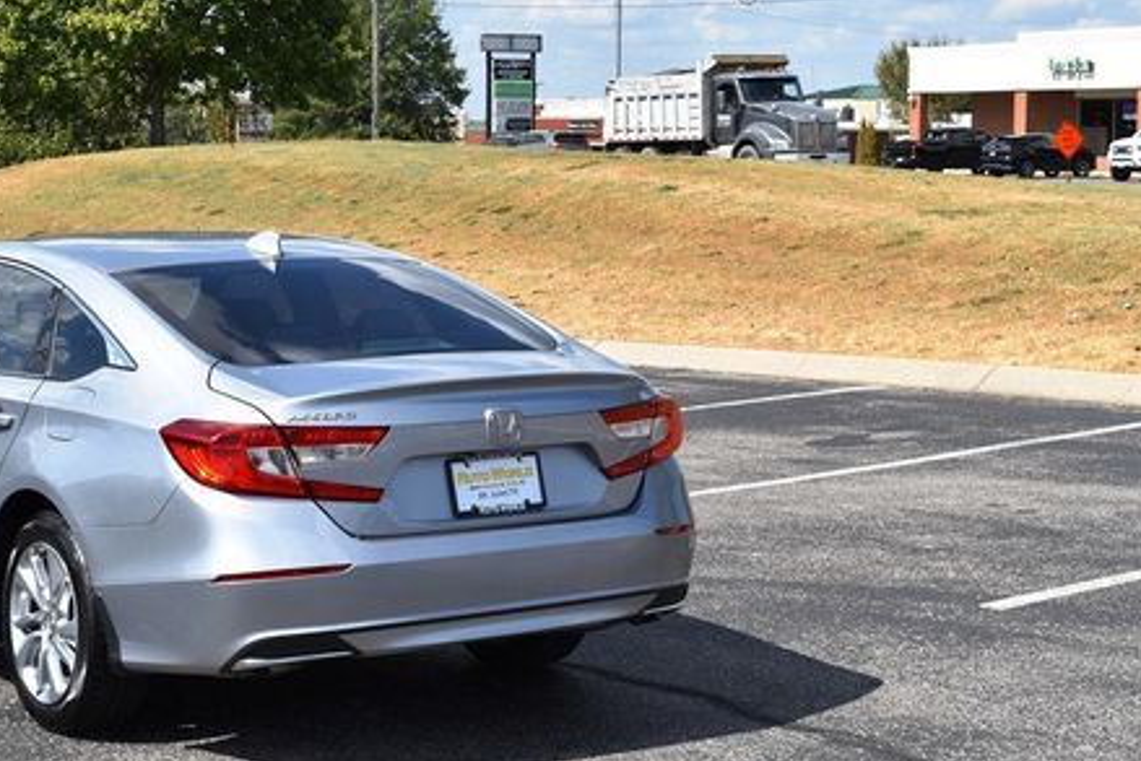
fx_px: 2219
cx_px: 356
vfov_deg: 19.4
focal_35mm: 70
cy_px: 282
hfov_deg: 28.6
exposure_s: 1/250
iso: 100
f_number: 8
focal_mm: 32
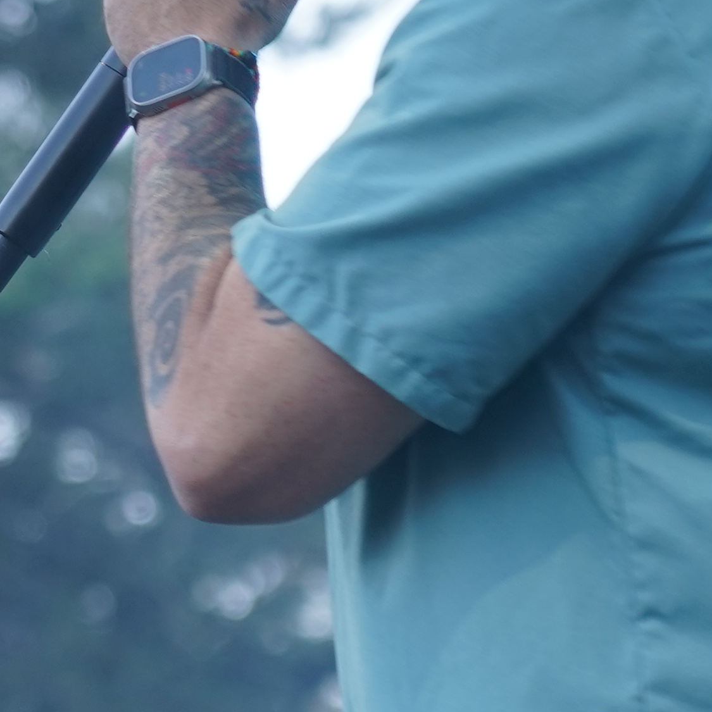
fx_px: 11077
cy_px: 551
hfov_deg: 3.7
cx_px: -116
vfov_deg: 3.7
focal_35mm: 476
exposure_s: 1/125
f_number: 4
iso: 250
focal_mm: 105
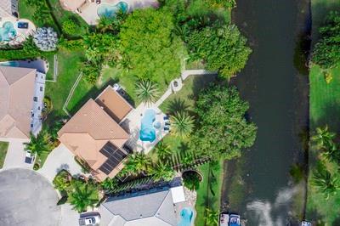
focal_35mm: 28
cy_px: 113
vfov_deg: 46.3
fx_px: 264
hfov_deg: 65.5
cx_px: 170
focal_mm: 10.26
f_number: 5.6
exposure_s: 1/200
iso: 100
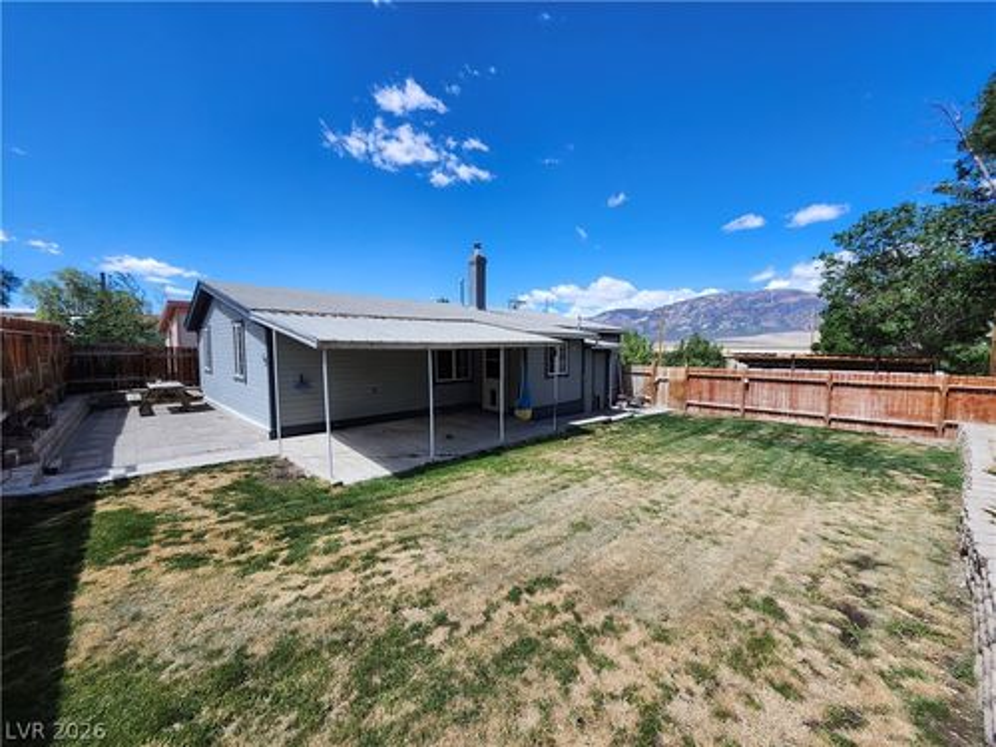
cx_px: 498
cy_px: 374
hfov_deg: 106.2
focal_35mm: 13
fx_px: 374
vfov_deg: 89.9
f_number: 2.2
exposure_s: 1/1205
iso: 40
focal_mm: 1.74
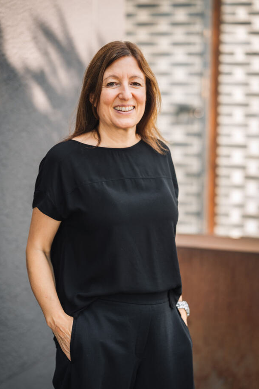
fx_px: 1036
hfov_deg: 14.3
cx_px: 114
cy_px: 193
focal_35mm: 96
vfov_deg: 21.2
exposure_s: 1/640
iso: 100
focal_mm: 85
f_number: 2.2
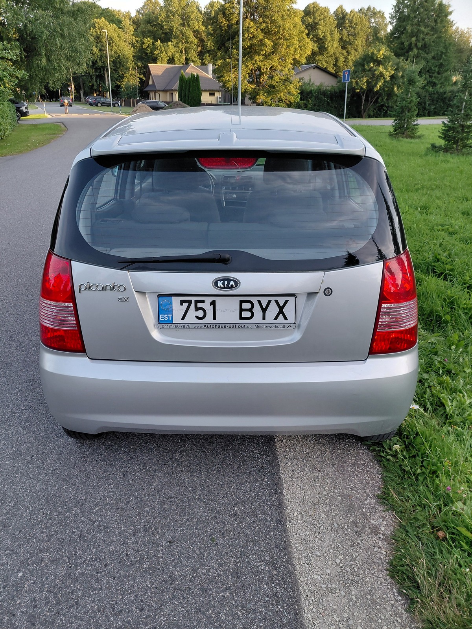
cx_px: 236
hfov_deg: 54.9
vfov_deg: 69.4
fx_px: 455
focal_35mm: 25
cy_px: 314
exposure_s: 1/261
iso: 50
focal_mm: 4.69
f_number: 1.8
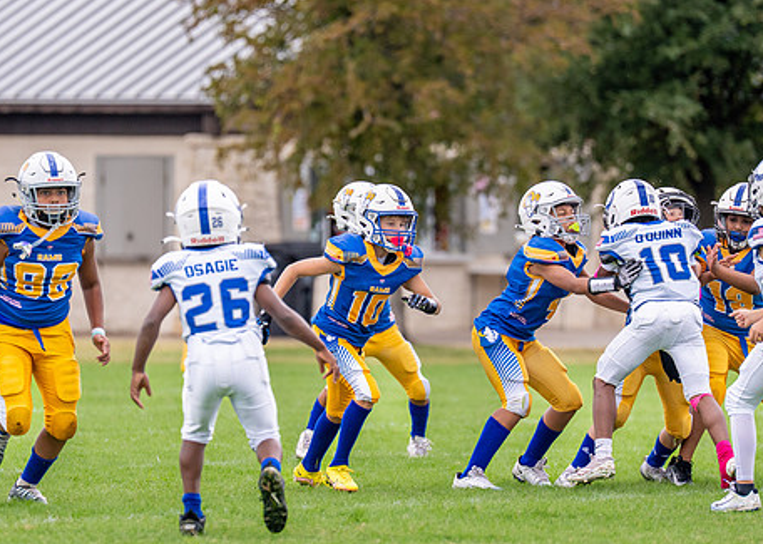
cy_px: 289
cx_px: 415
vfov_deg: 3.8
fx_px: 8185
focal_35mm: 378
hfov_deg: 5.3
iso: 400
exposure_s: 1/1600
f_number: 2.8
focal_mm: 200
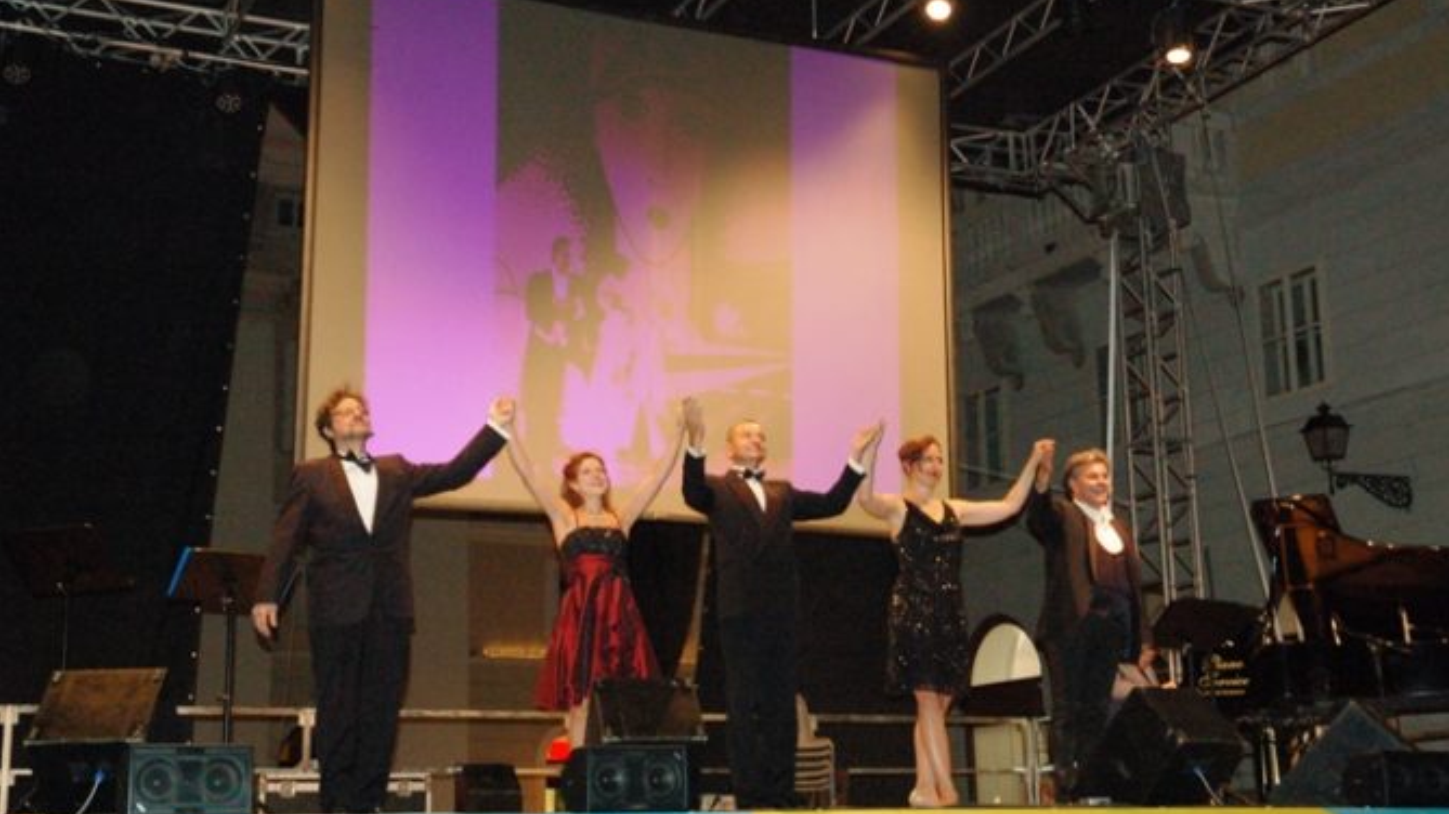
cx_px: 731
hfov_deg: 38.5
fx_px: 2074
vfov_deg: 22.2
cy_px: 392
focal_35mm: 54
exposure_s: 1/60
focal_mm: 34
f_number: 5
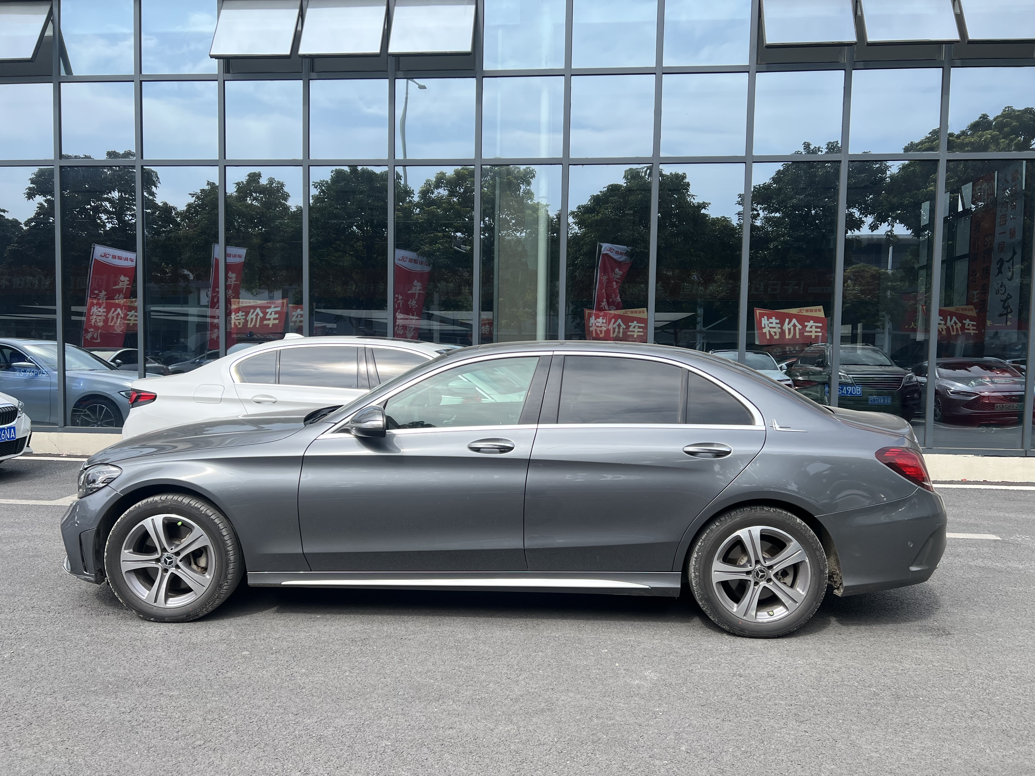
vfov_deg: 53.1
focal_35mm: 26
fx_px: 777
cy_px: 388
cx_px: 518
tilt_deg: -1.5
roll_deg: -0.6
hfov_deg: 67.3
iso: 50
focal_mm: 5.7
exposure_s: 1/3571
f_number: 1.5
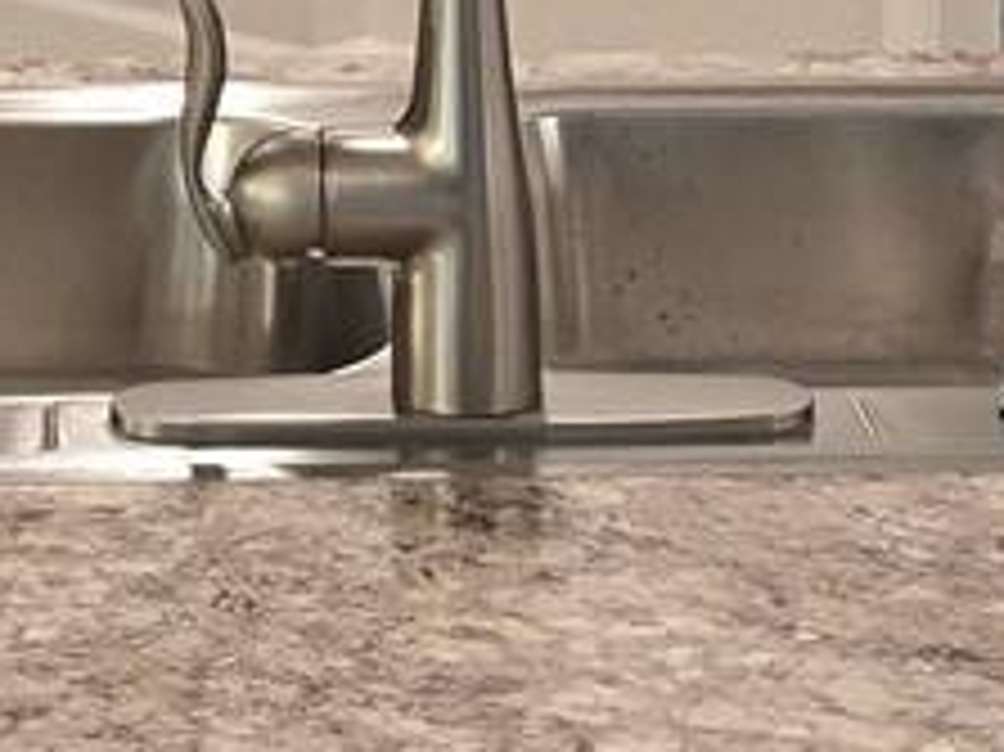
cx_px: 126
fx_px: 4783
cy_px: -545
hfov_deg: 11.9
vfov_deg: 8.7
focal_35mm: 165
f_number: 1.7
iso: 320
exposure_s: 1/120
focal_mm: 6.3
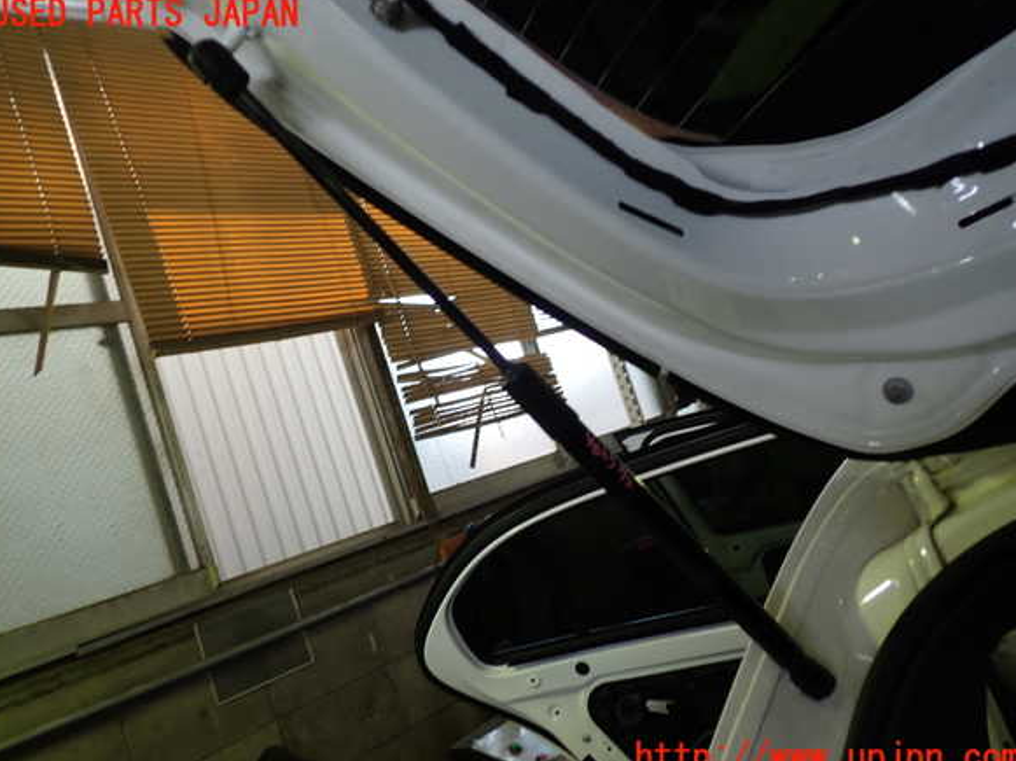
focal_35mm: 31
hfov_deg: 58.4
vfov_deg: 45.4
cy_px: 387
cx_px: 505
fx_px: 909
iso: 125
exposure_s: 1/60
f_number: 2.3
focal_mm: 5.4
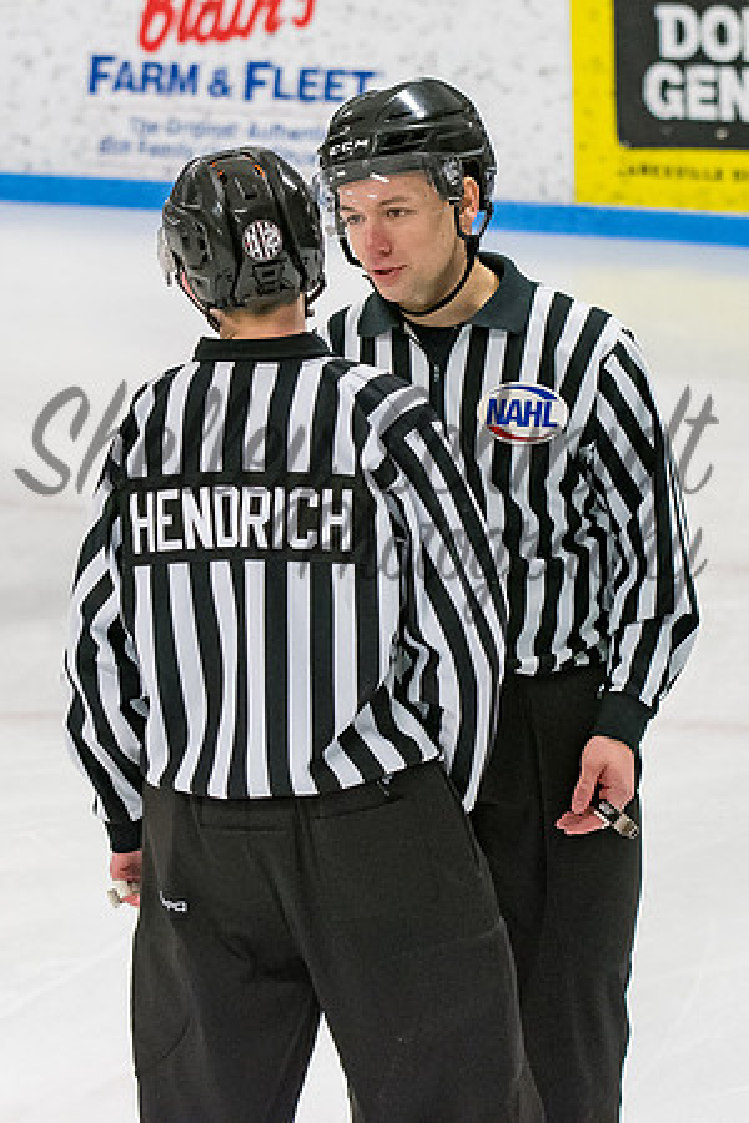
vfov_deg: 9.4
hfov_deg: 6.3
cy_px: 487
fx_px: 6837
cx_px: 409
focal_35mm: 219
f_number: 3.5
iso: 2500
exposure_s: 1/800
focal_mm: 86
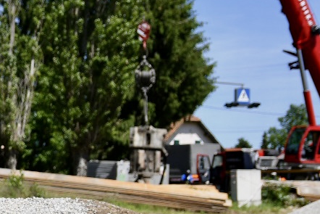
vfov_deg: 11.3
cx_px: -253
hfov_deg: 14.8
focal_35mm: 121
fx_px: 1076
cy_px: 166
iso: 100
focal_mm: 22
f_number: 2.8
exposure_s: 1/2000
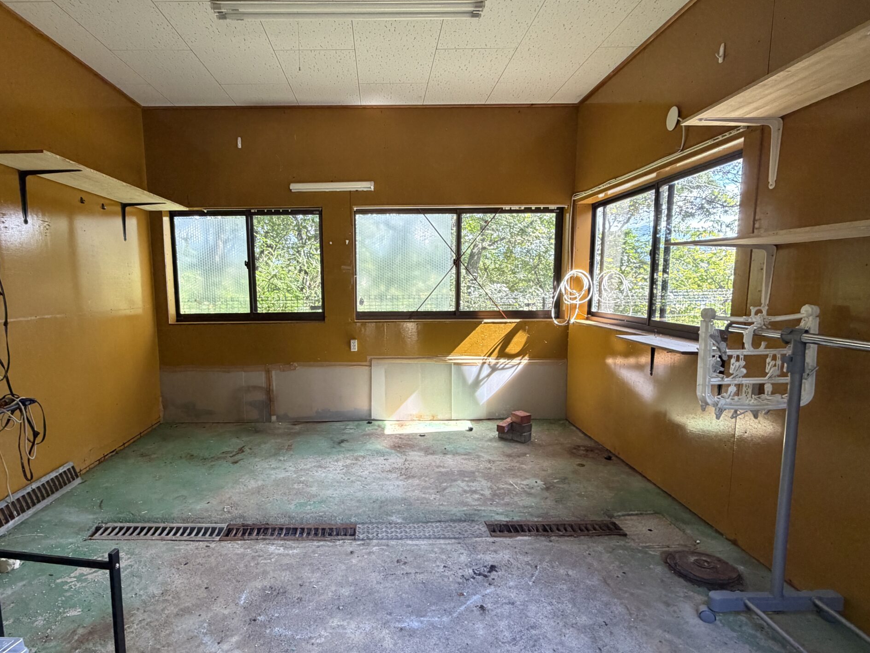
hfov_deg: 84.3
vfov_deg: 68.6
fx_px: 478
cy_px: 344
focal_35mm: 19
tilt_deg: -7.0
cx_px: 383
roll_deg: +0.5
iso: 320
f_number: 2.2
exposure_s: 1/121
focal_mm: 2.22
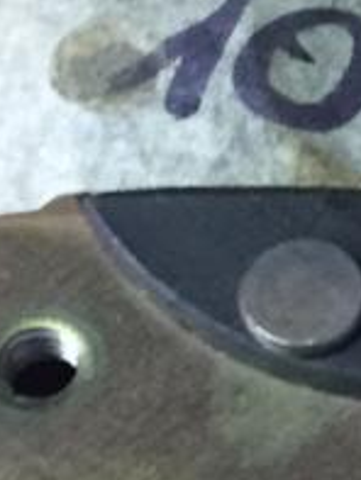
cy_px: 290
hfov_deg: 7.8
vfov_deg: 10.5
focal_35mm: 188
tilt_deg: -60.4
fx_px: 2611
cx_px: 546
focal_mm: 4.15
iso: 250
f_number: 2.2
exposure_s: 1/20
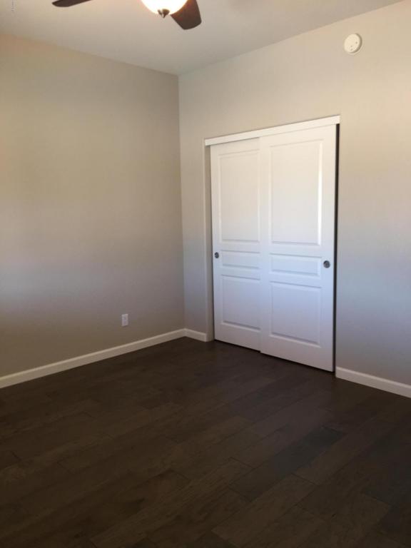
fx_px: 459
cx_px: 206
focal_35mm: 29
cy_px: 274
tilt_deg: -6.7
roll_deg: +0.5
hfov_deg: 48.2
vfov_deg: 61.7
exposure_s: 1/30
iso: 50
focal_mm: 4.15
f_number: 2.2
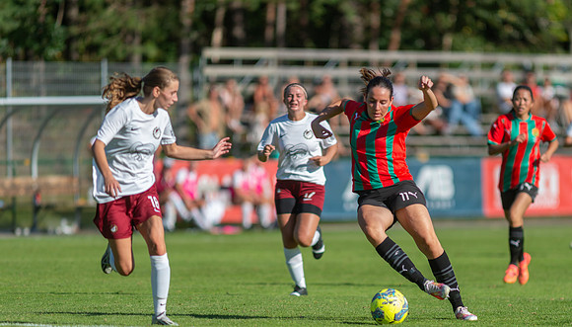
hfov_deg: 5.7
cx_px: 344
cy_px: 229
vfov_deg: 3.3
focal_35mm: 377
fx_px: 5736
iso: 100
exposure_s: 1/1600
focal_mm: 300
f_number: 3.2
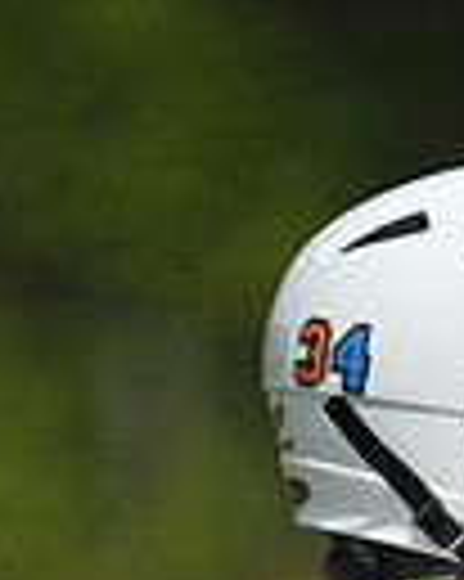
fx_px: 28993
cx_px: 716
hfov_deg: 0.9
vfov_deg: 1.1
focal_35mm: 1687
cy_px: 827
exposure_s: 1/6400
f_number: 4
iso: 640
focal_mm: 400
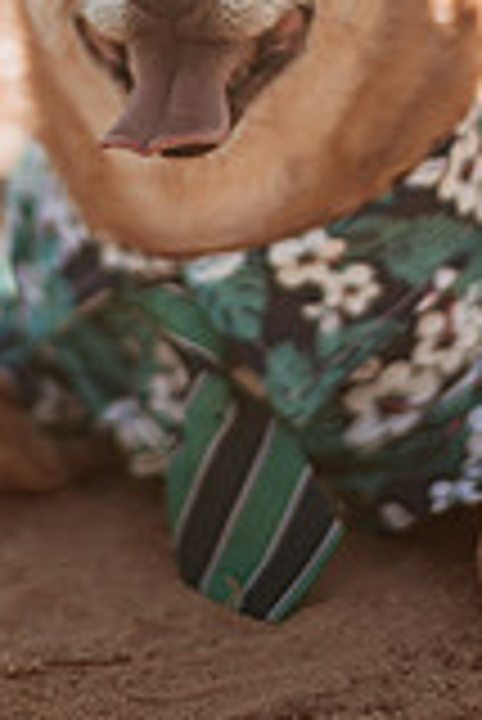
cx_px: 275
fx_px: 3266
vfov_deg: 12.4
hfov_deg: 8.4
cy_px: -9
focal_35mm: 163
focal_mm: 58
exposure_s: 1/5000
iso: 100
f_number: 1.4
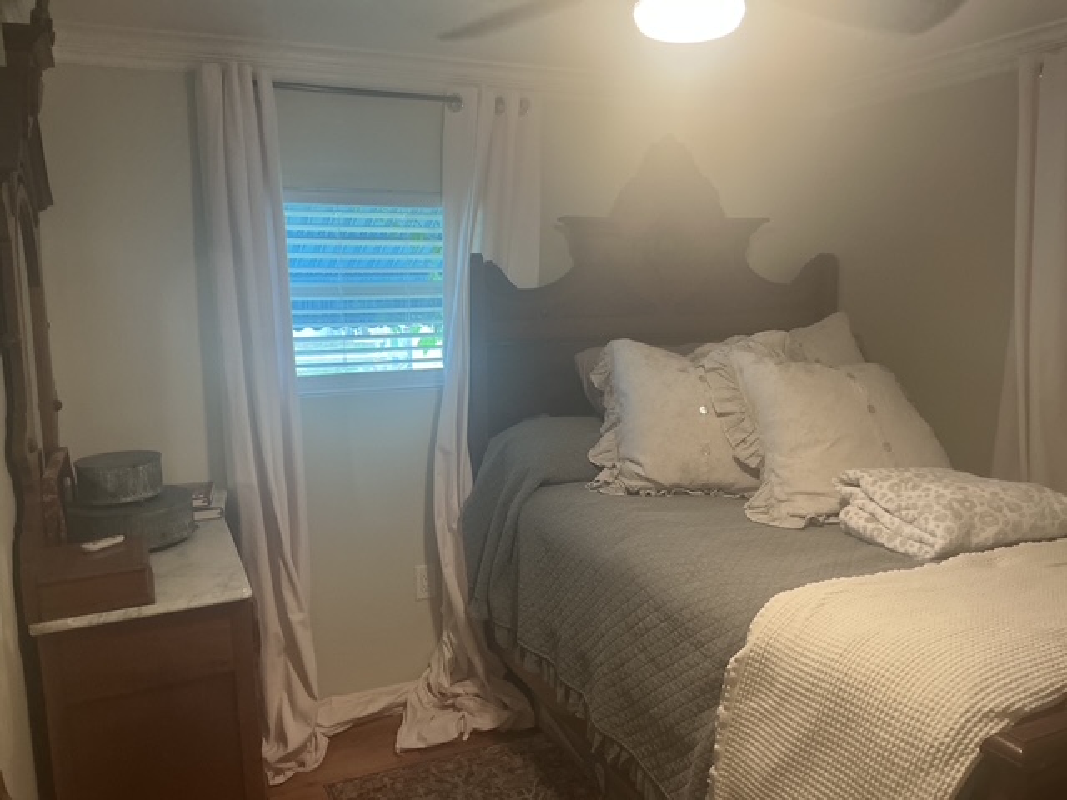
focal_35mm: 29
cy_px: 400
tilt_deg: -5.8
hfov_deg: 61.7
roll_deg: +1.1
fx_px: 894
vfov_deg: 48.2
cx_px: 534
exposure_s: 1/60
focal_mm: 3
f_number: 1.8
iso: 125
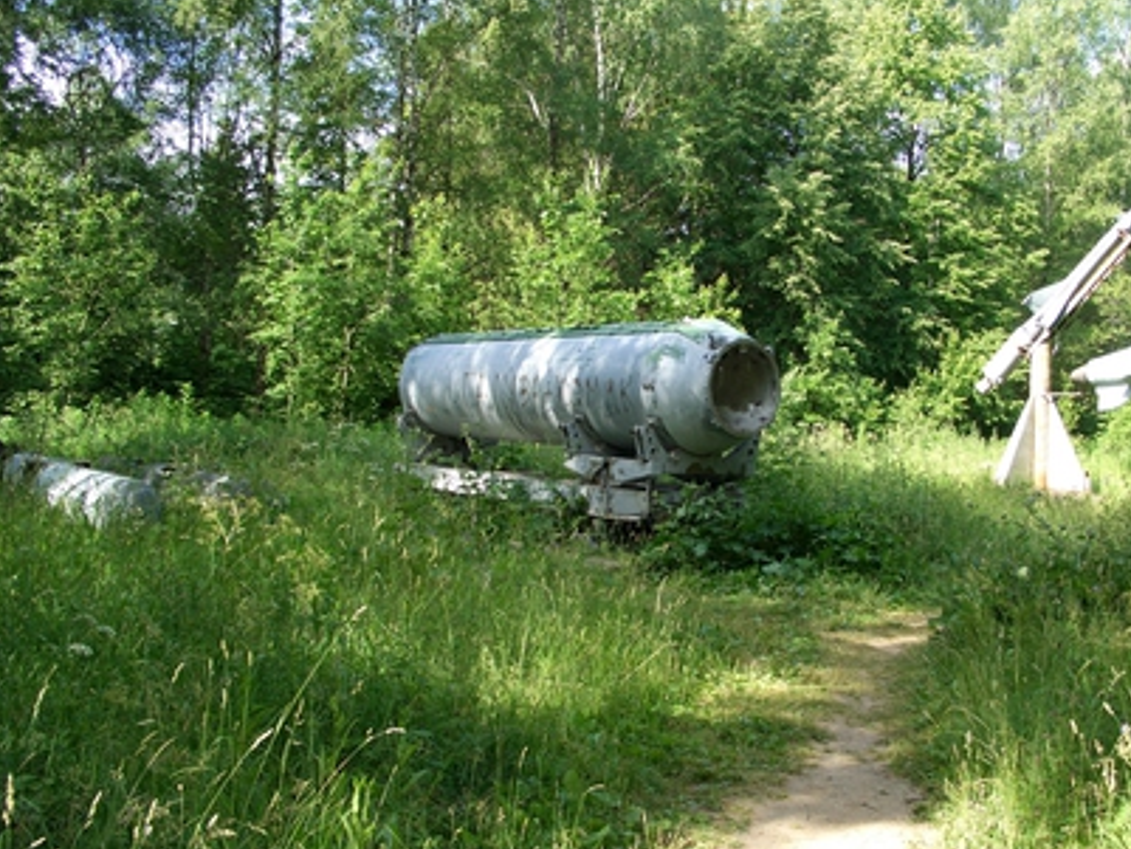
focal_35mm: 37
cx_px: 632
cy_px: 454
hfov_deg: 50.0
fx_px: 1209
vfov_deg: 38.7
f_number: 3.2
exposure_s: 1/200
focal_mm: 7.1
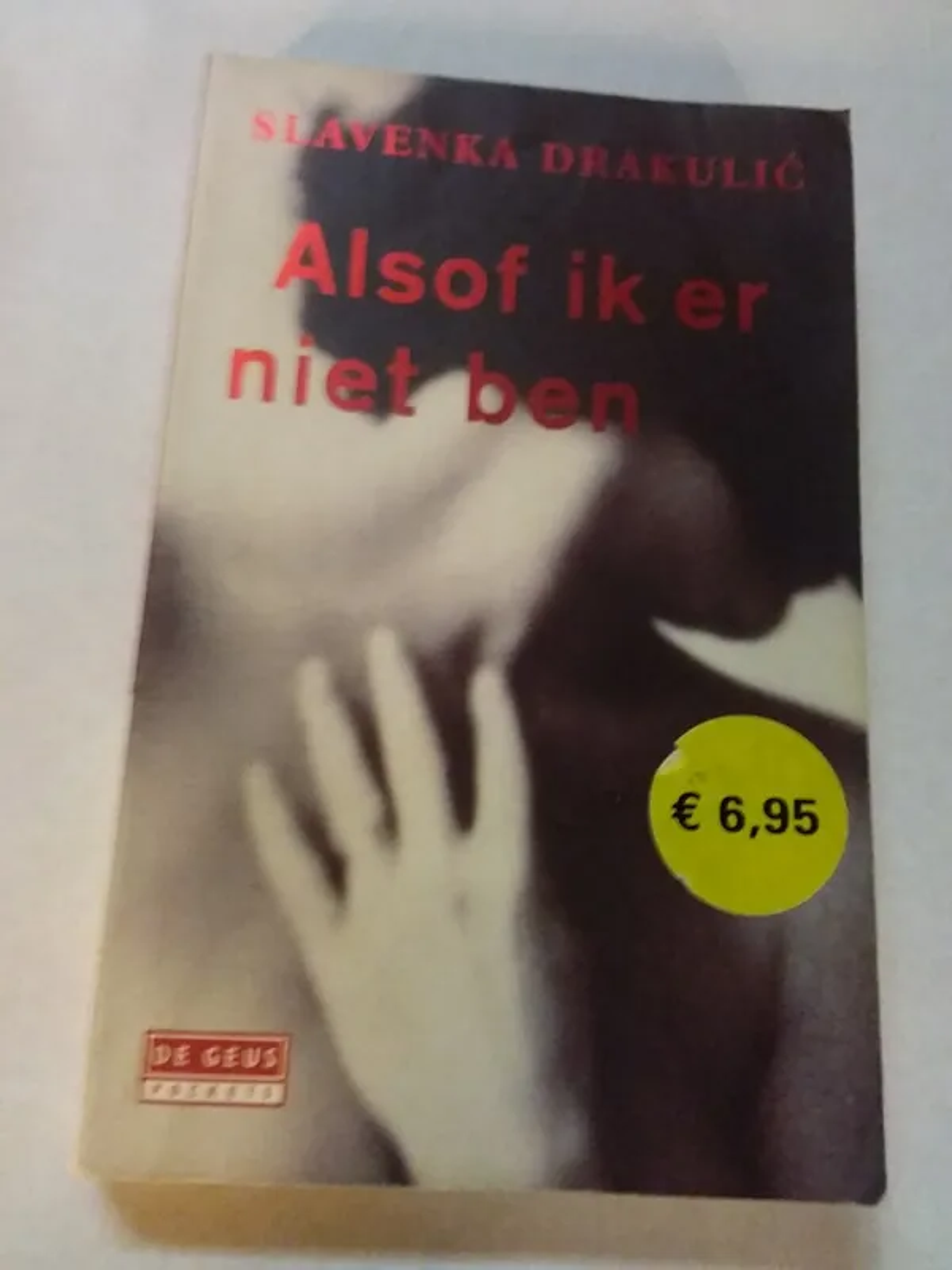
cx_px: 476
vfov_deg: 65.3
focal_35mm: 27
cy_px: 635
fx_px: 990
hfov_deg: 51.4
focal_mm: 2.91
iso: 320
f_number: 1.9
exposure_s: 1/17
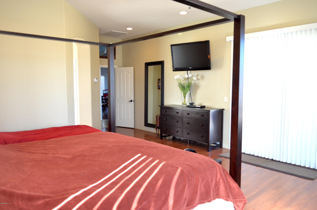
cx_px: 158
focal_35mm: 27
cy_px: 105
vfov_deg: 47.7
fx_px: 237
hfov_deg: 67.5
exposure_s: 1/100
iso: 1000
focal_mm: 18
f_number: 3.5
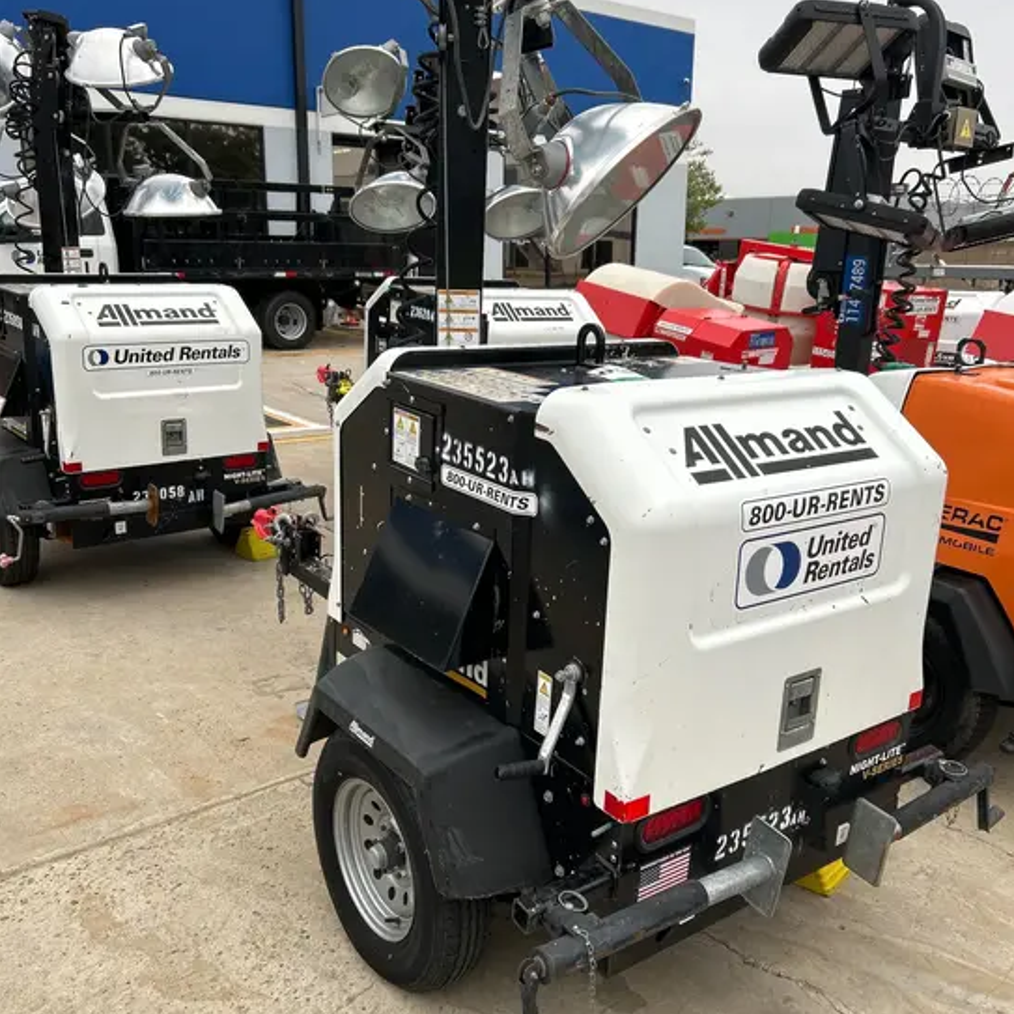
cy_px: 526
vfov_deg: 52.5
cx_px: 512
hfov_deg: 52.5
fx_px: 1027
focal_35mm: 31
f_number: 1.5
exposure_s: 1/121
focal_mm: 5.7
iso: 32
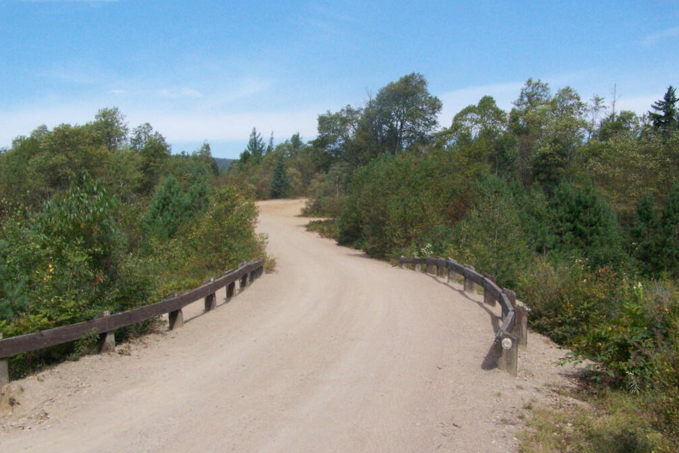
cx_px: 340
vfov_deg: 33.4
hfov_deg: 48.5
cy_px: 254
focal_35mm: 40
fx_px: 755
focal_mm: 6.3
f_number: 5.6
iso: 400
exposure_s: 1/1600
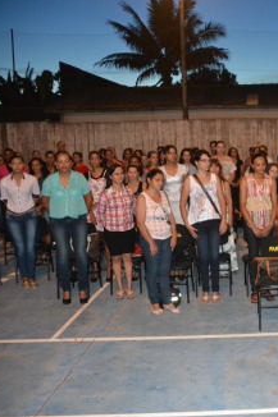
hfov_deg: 26.9
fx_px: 533
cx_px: 302
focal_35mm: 46
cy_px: 209
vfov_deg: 42.8
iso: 3200
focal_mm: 20
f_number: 3.5
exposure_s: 1/60
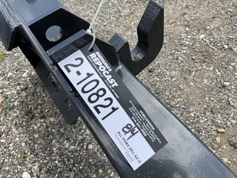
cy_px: 89
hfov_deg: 61.7
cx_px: 118
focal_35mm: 29
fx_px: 199
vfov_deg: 48.2
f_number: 1.8
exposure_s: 1/1098
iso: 25
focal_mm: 3
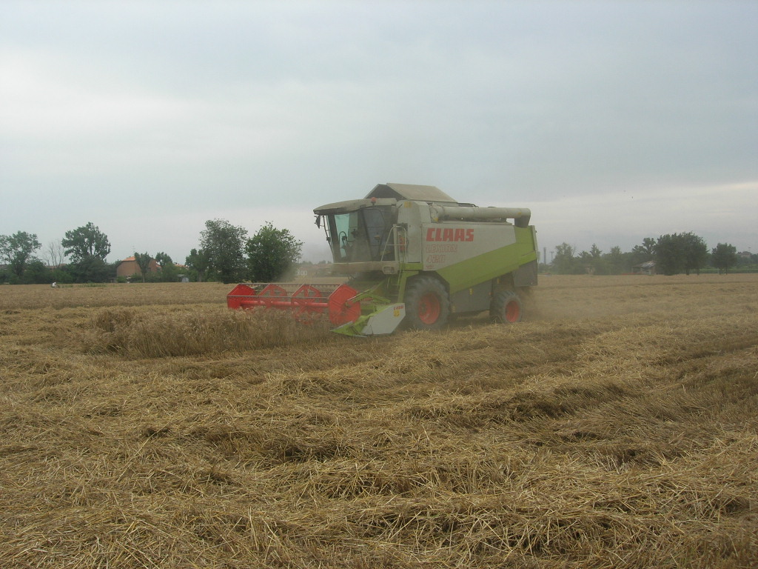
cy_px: 284
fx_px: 832
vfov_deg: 37.7
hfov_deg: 49.0
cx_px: 379
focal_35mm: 38
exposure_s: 1/370
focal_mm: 7.8
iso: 64
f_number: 4.8
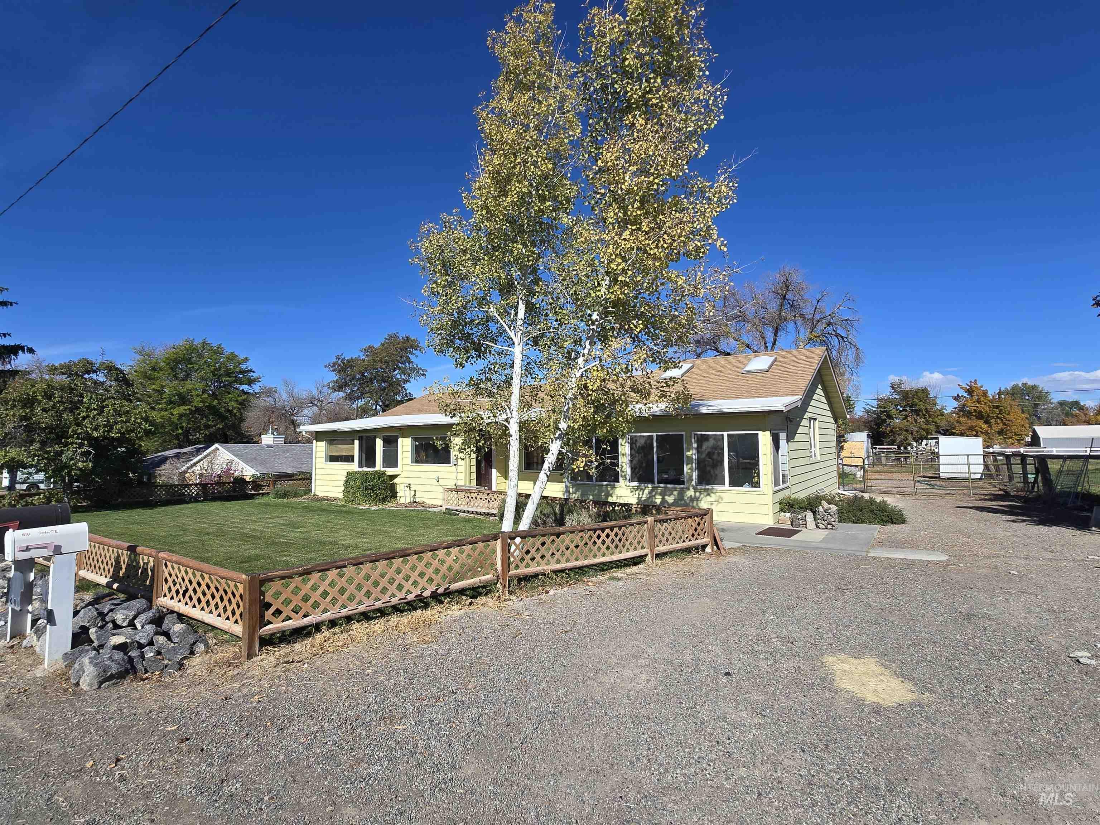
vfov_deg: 89.9
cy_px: 412
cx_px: 550
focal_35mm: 13
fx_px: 413
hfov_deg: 106.2
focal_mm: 2.2
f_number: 2.2
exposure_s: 1/3238
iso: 50
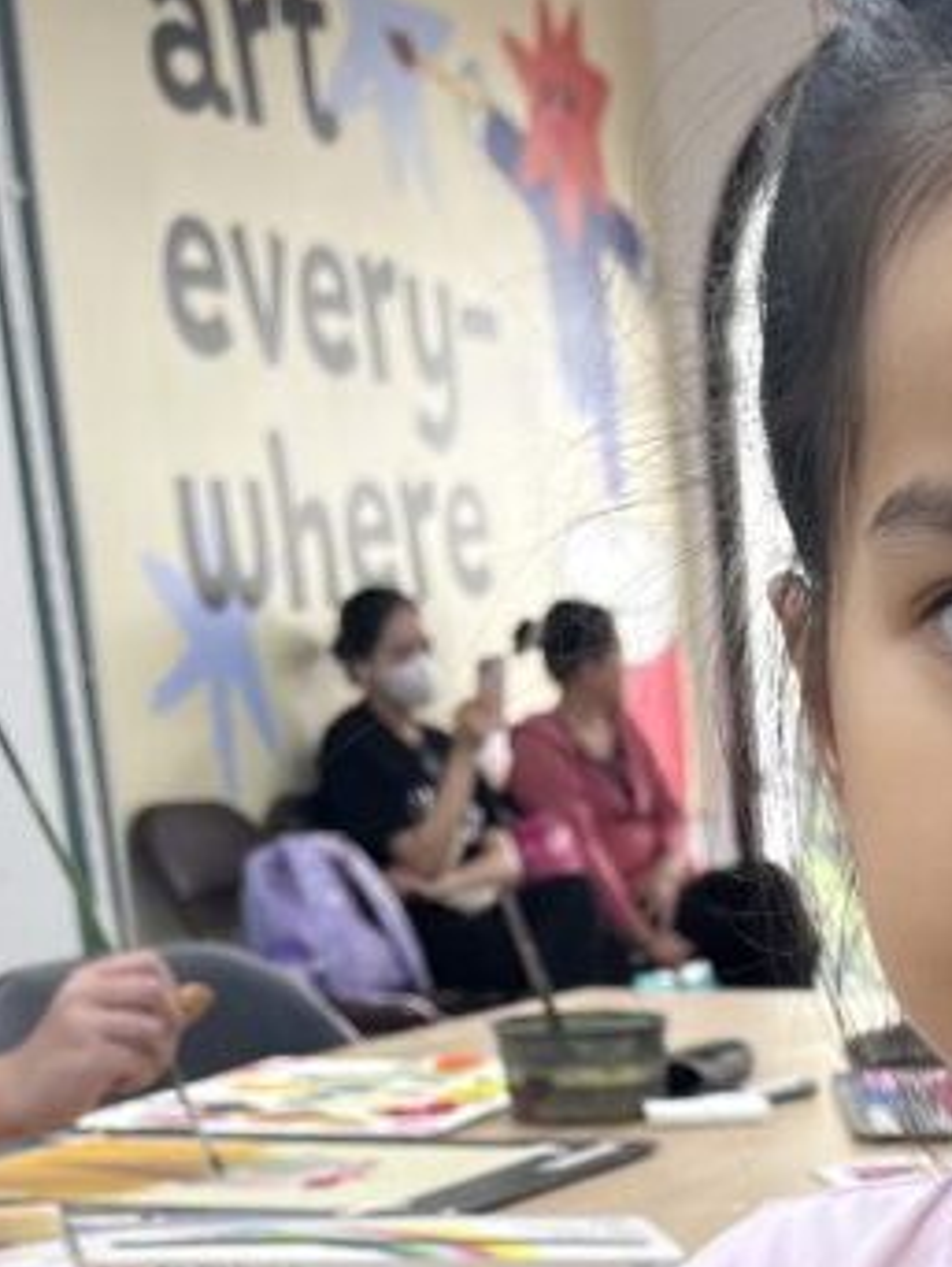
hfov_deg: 17.7
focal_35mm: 76
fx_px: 2783
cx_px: 1352
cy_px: 1593
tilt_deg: -17.9
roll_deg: +1.1
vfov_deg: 23.1
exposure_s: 1/100
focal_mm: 5.1
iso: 50
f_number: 1.6
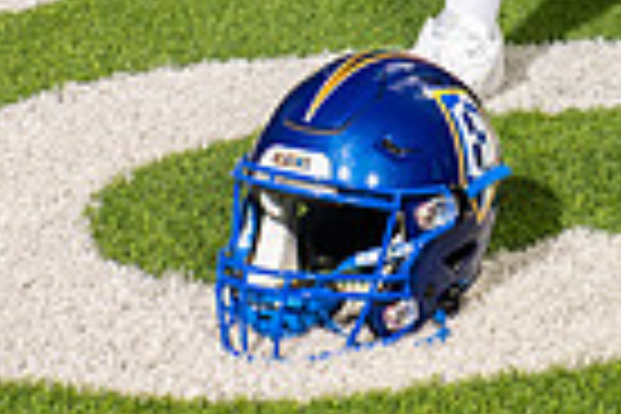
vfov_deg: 8.2
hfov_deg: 13.0
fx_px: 2691
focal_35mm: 156
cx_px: 630
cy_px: -544
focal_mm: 48
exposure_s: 1/320
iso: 800
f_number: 7.1
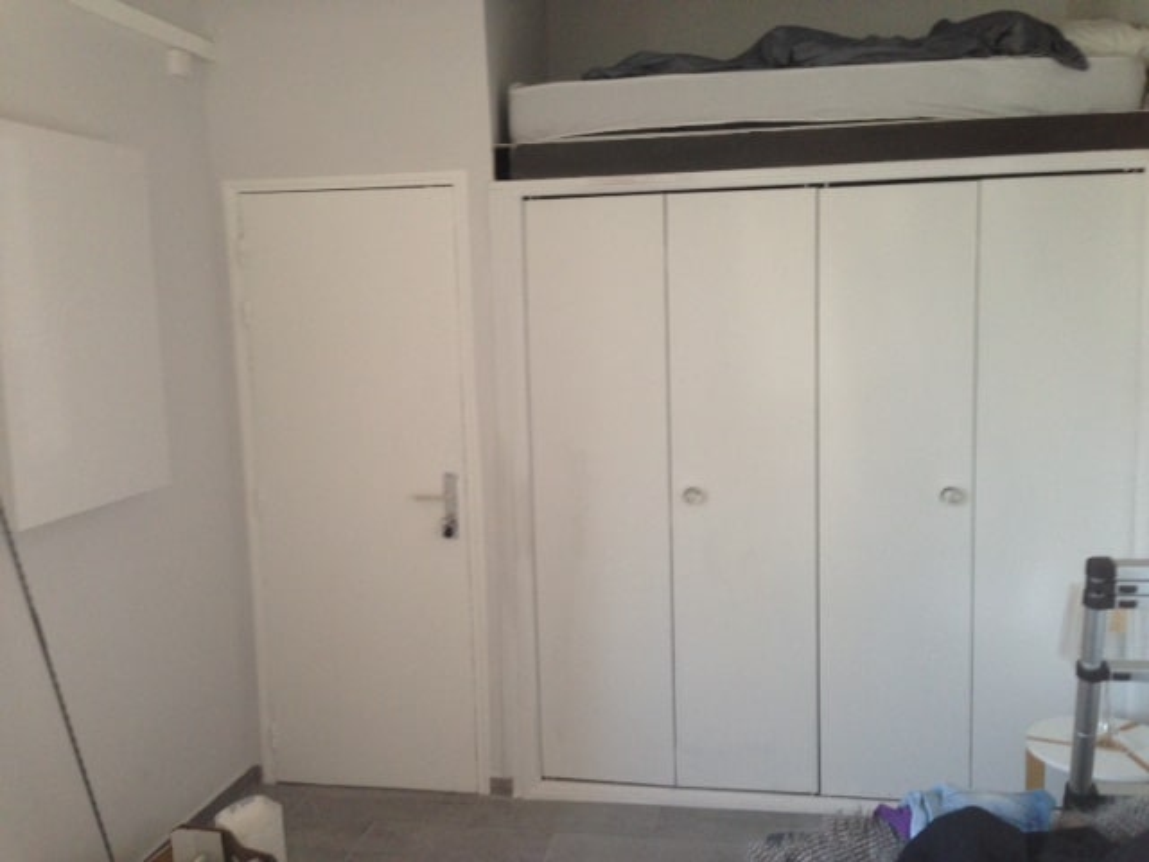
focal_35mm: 33
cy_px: 431
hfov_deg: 55.4
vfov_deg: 42.9
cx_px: 574
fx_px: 1095
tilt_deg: -5.7
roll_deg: +1.5
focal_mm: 4.12
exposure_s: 1/20
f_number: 2.4
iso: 125
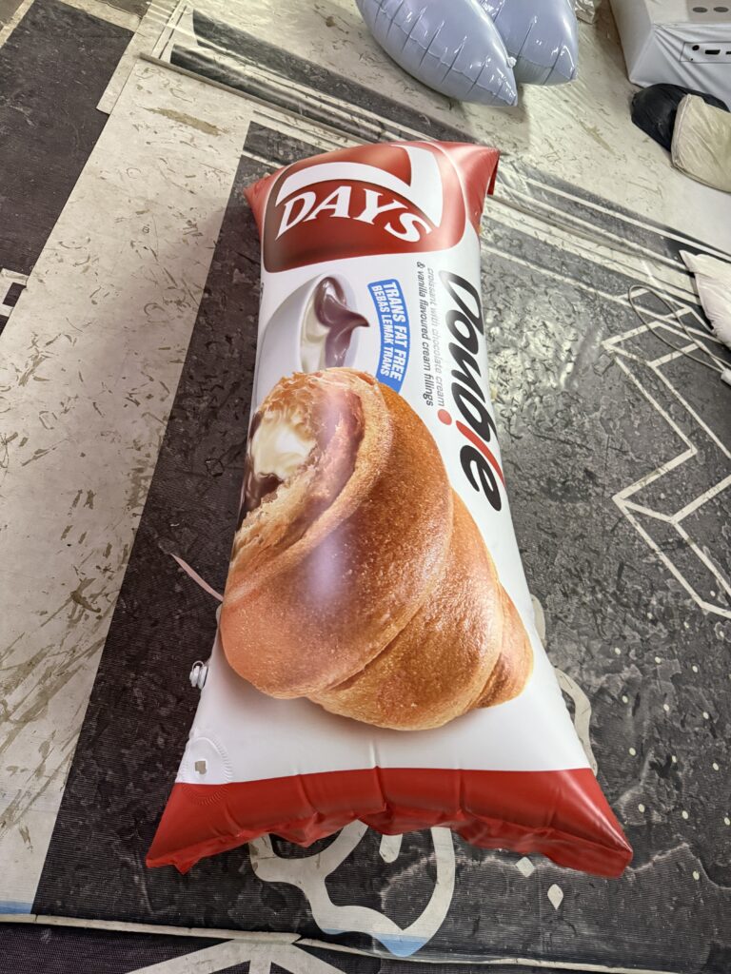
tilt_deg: -50.9
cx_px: 366
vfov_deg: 71.6
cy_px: 487
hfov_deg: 56.8
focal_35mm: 24
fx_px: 676
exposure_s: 1/50
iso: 800
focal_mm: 6.76
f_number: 1.78
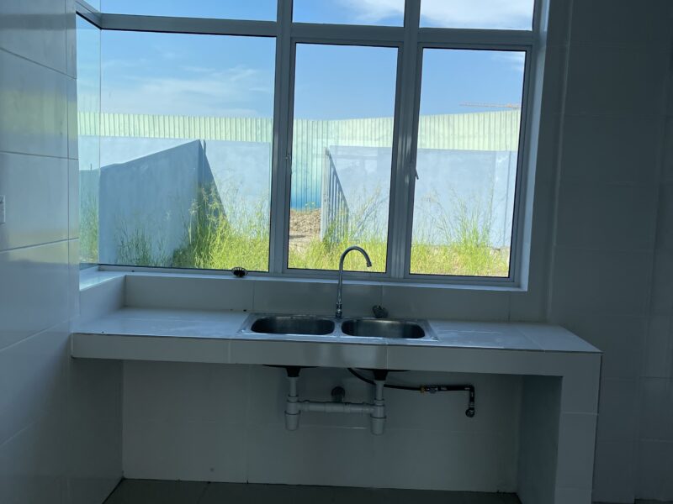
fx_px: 486
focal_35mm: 25
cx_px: 336
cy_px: 252
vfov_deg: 54.9
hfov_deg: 69.4
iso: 32
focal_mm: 5.1
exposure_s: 1/1534
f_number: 1.6
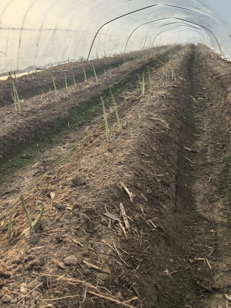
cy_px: 105
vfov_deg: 50.5
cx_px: 140
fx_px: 320
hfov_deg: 39.5
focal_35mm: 36
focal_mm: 6.98
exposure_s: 1/5076
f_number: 2
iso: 200
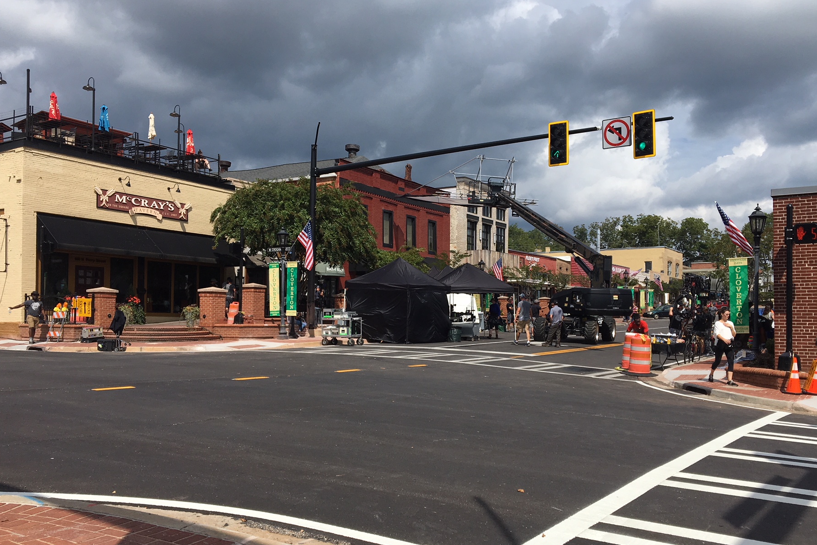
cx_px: 425
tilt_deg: +1.1
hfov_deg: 55.8
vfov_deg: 38.8
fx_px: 772
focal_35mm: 34
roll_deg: -0.4
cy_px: 304
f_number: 2.2
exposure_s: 1/2653
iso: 25
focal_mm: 4.15
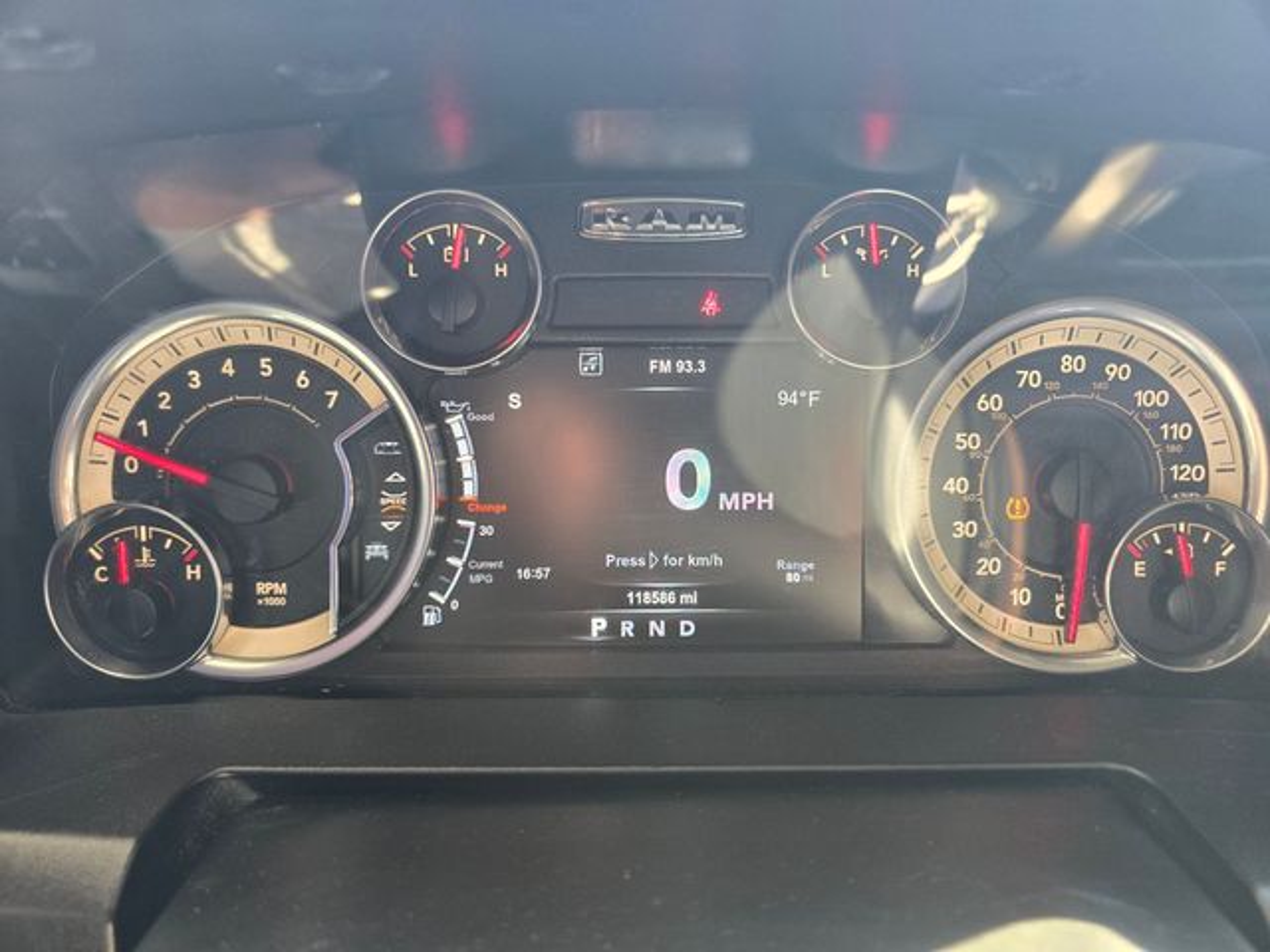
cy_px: 476
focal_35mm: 23
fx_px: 844
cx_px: 635
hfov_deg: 73.9
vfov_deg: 58.9
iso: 200
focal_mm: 6.3
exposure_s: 1/120
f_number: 1.7
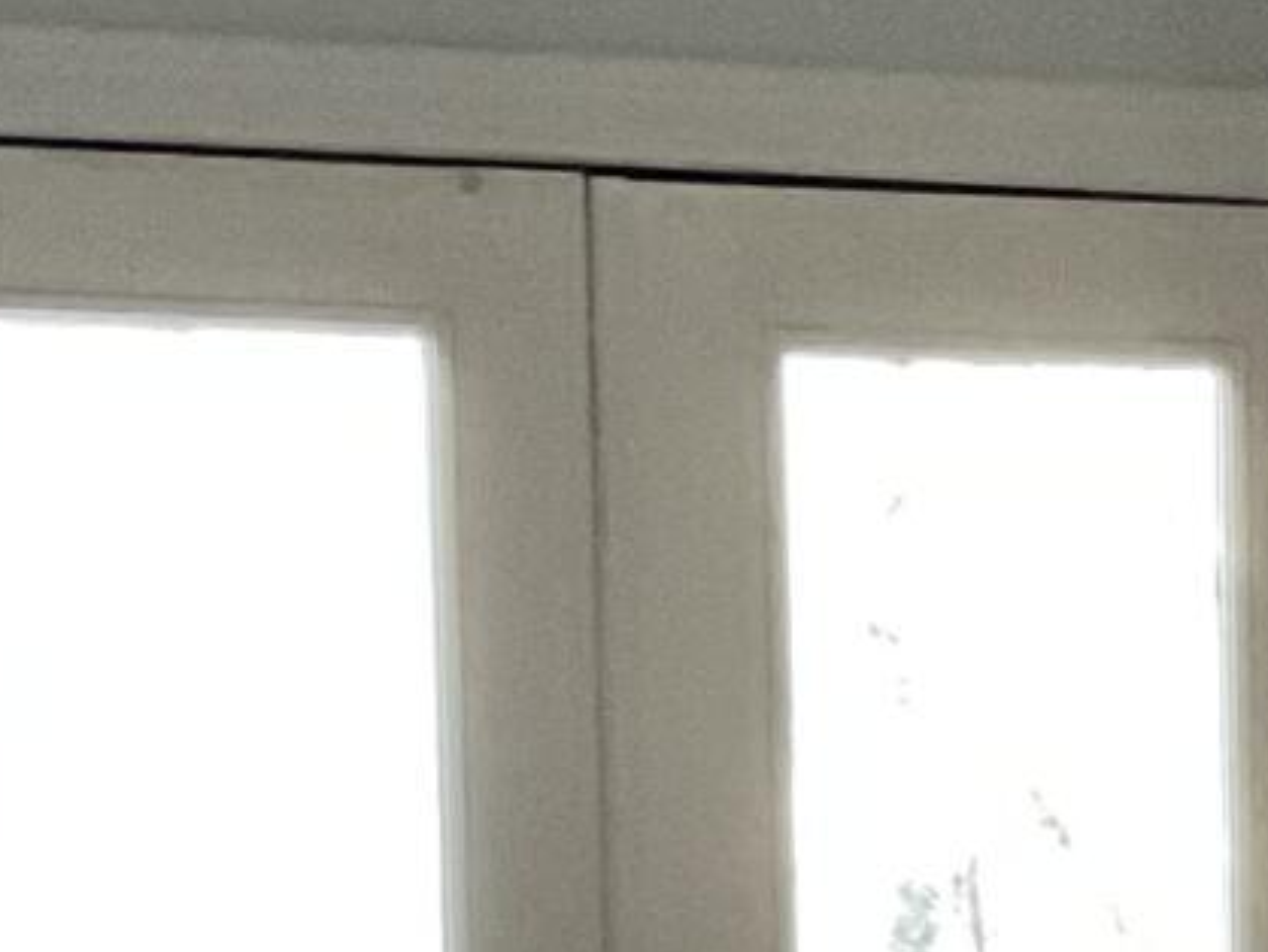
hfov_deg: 9.2
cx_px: 2078
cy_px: 1922
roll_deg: -1.1
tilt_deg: -9.4
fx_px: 7624
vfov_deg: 6.9
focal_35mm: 208
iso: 160
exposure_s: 1/60
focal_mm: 3
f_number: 1.8
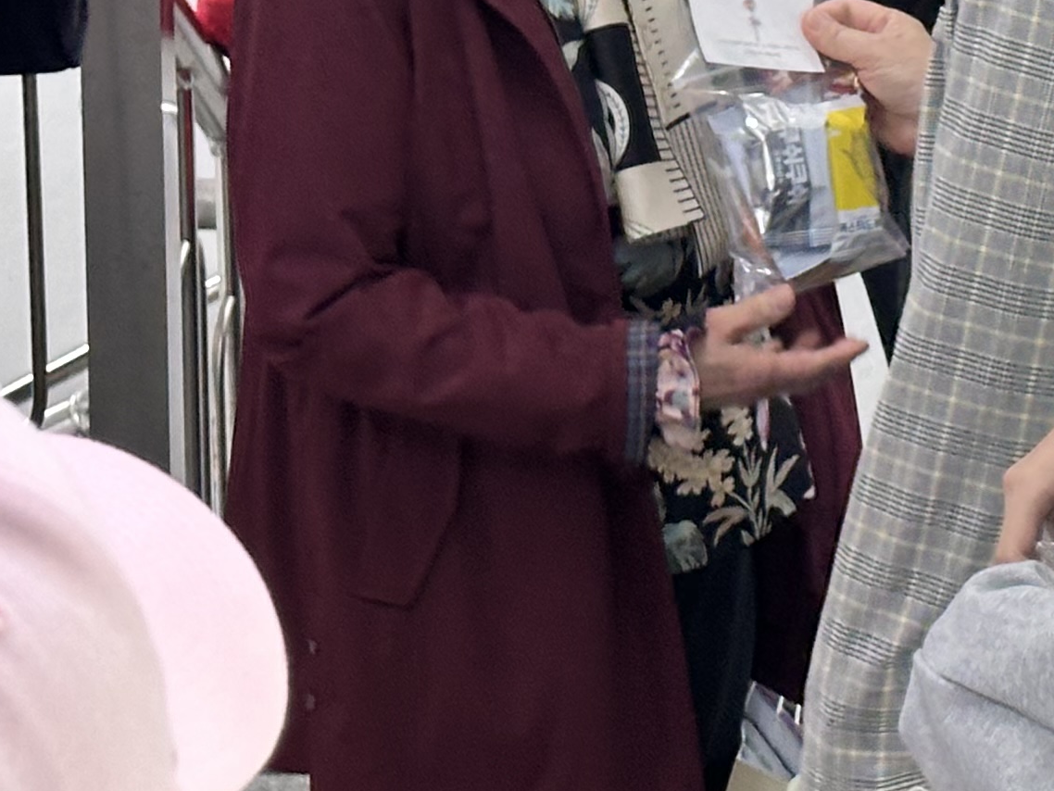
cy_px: 19
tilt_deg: -13.4
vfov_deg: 8.7
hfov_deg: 11.5
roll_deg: +0.3
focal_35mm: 170
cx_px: 1084
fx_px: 5177
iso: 64
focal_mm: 6.86
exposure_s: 1/60
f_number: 1.78
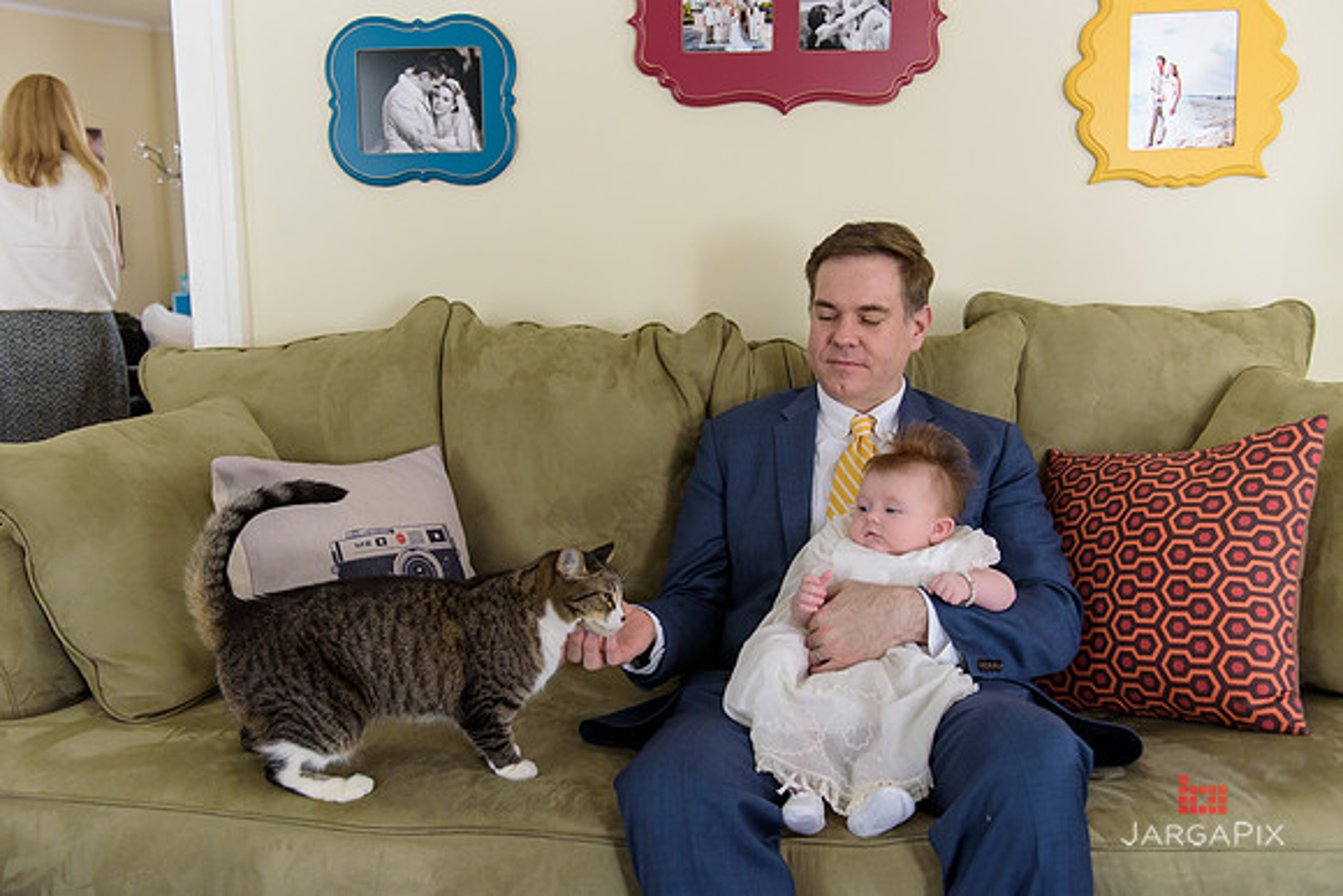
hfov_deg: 60.3
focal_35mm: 31
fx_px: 1157
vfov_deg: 42.3
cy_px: 448
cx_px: 672
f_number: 3.2
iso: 1600
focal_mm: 31
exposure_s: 1/125
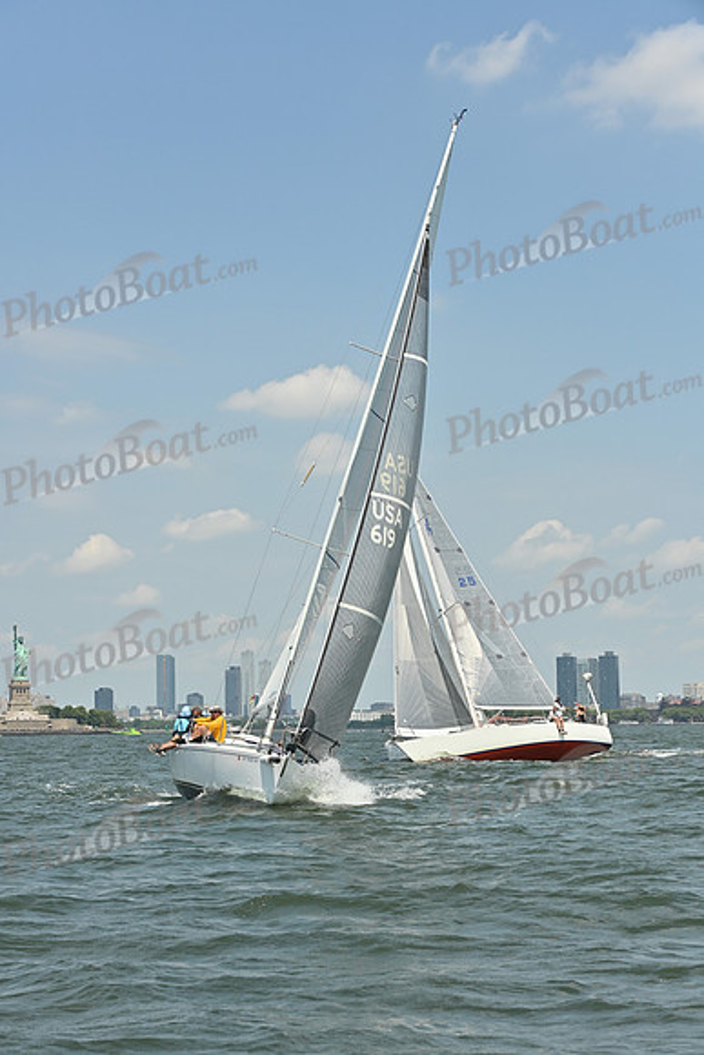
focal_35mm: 70
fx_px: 2052
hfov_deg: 19.5
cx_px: 352
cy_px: 528
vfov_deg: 28.8
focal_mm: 70
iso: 320
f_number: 9
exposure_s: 1/1250
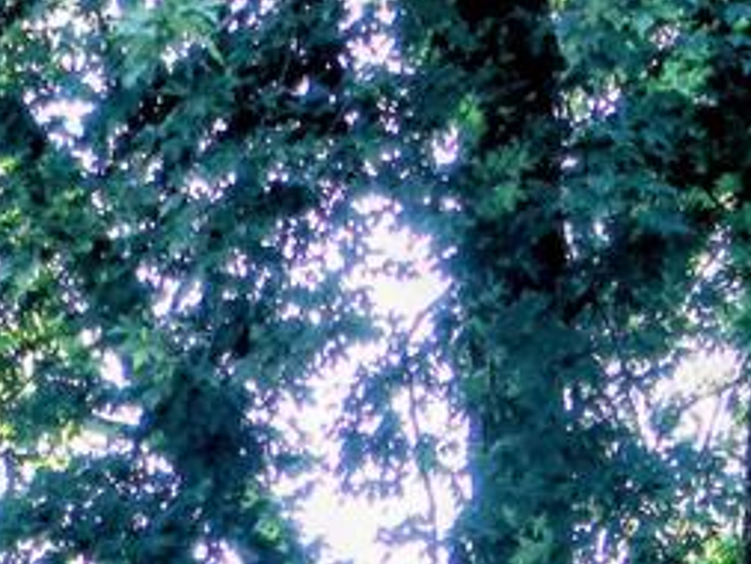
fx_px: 3950
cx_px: 67
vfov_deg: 7.4
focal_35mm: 182
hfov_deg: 10.8
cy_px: 1552
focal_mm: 16
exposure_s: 1/1600
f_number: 3.2
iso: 800
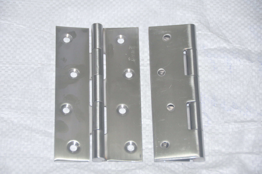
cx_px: 131
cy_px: 87
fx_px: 1145
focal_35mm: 158
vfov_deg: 8.7
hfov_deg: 13.1
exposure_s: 1/60
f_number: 5.3
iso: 1250
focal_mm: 105
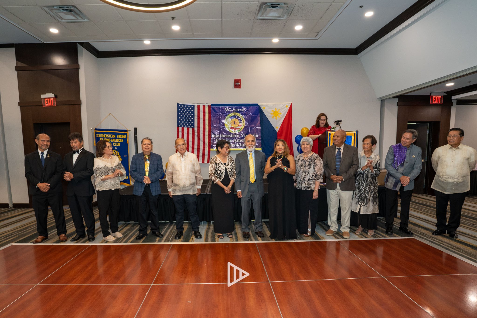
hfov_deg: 84.2
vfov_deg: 61.9
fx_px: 264
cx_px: 228
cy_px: 182
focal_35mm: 20
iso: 1600
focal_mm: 17
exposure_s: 1/125
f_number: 3.5
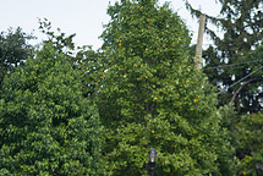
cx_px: 235
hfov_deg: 4.9
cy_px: 232
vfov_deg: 3.3
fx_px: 3058
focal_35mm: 418
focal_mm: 155
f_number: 2.8
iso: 200
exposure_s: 1/1250
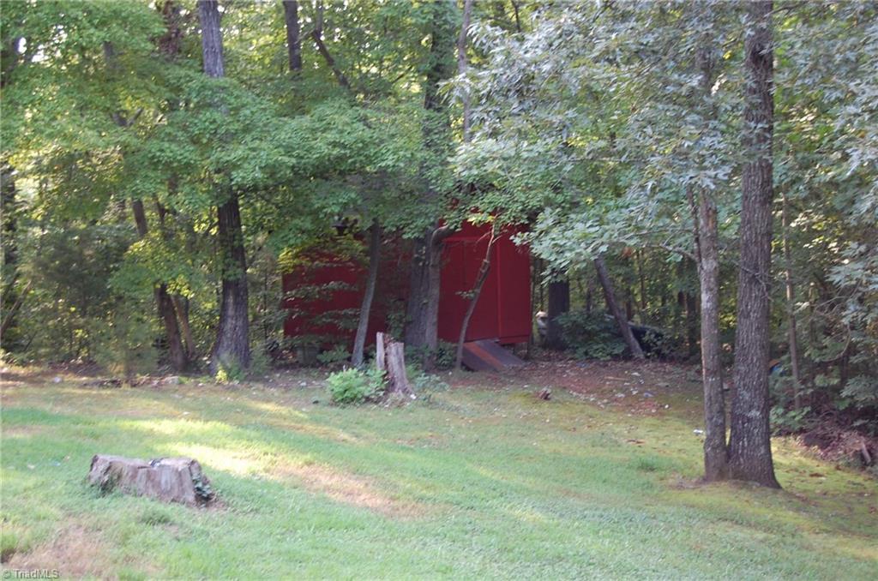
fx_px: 1679
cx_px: 439
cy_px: 290
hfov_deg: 29.3
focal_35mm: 69
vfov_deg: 19.6
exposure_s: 1/30
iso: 400
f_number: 5.3
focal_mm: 46
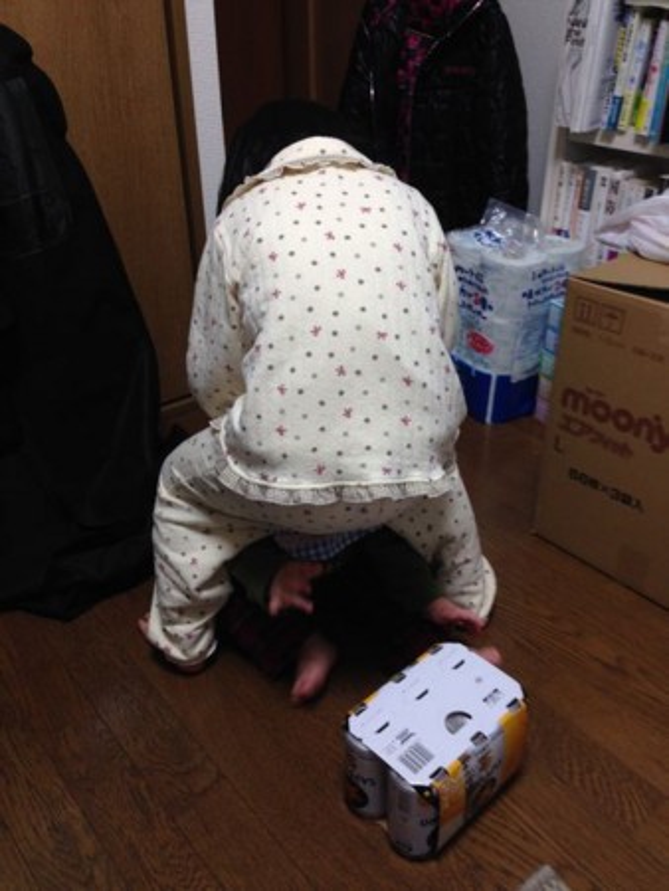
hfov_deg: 43.0
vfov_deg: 55.3
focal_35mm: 33
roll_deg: -0.2
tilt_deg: -28.6
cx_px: 334
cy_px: 446
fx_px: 850
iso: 80
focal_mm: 4.12
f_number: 2.4
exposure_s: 1/20
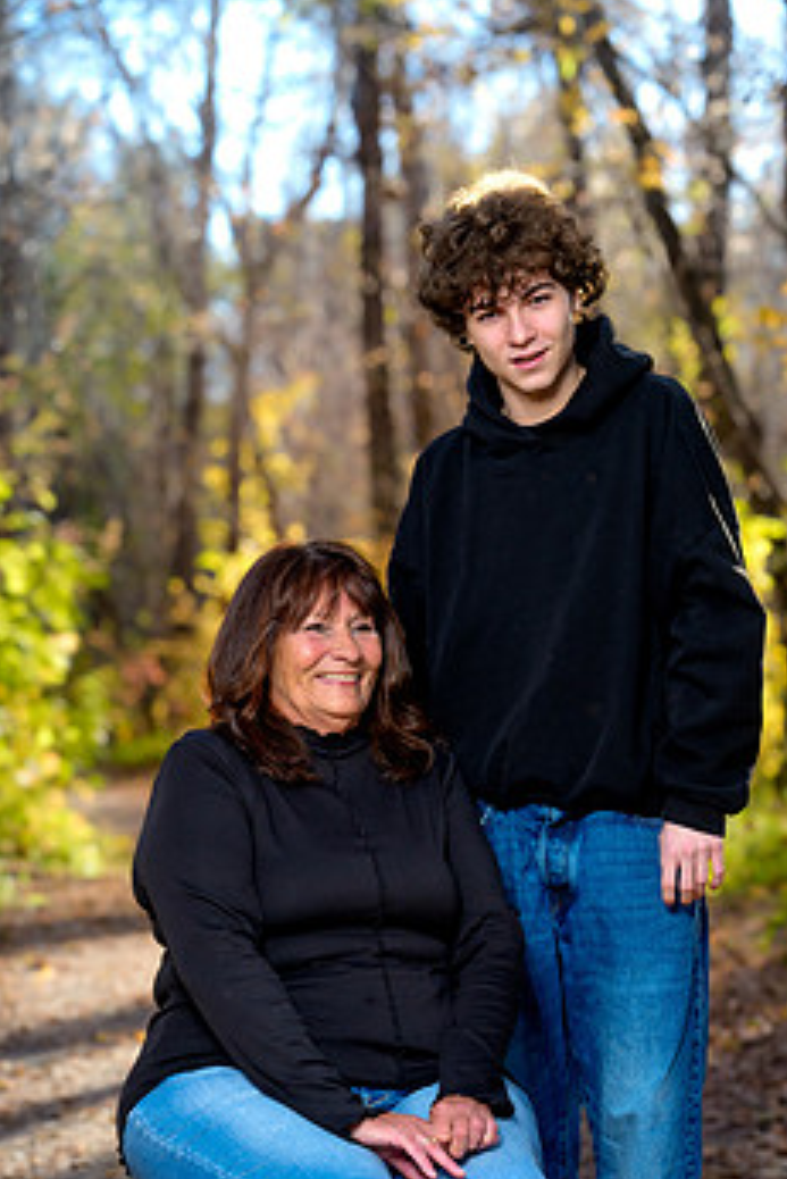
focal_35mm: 95
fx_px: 3112
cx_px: 480
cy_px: 729
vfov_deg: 21.4
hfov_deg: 14.4
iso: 640
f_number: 3.2
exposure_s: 1/160
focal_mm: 73
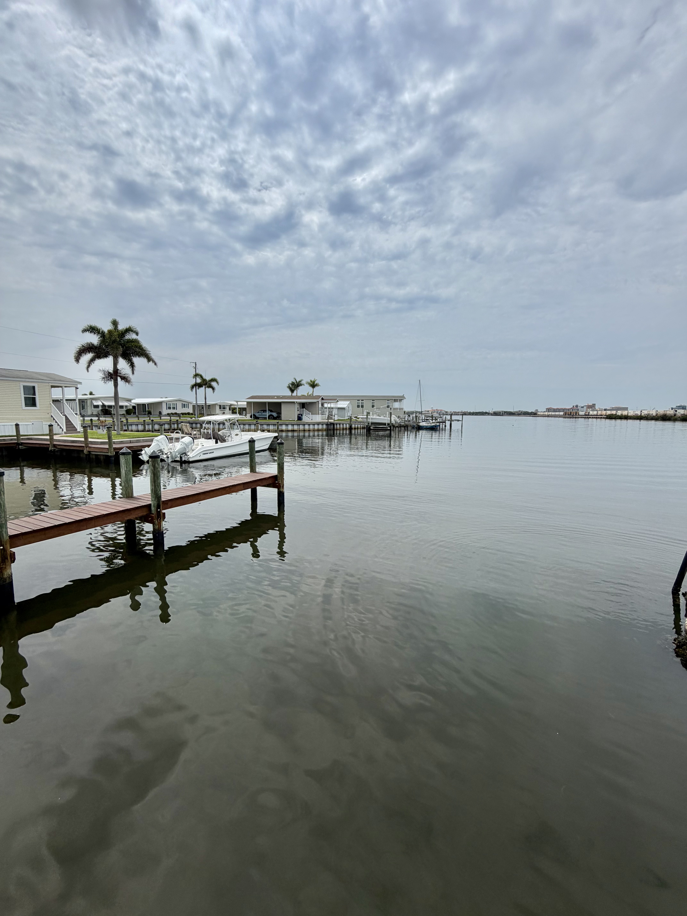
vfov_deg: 102.1
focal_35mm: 14
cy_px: 458
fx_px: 370
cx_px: 344
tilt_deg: -6.3
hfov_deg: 85.7
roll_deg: -0.8
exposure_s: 1/1848
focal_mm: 2.22
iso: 20
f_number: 2.2
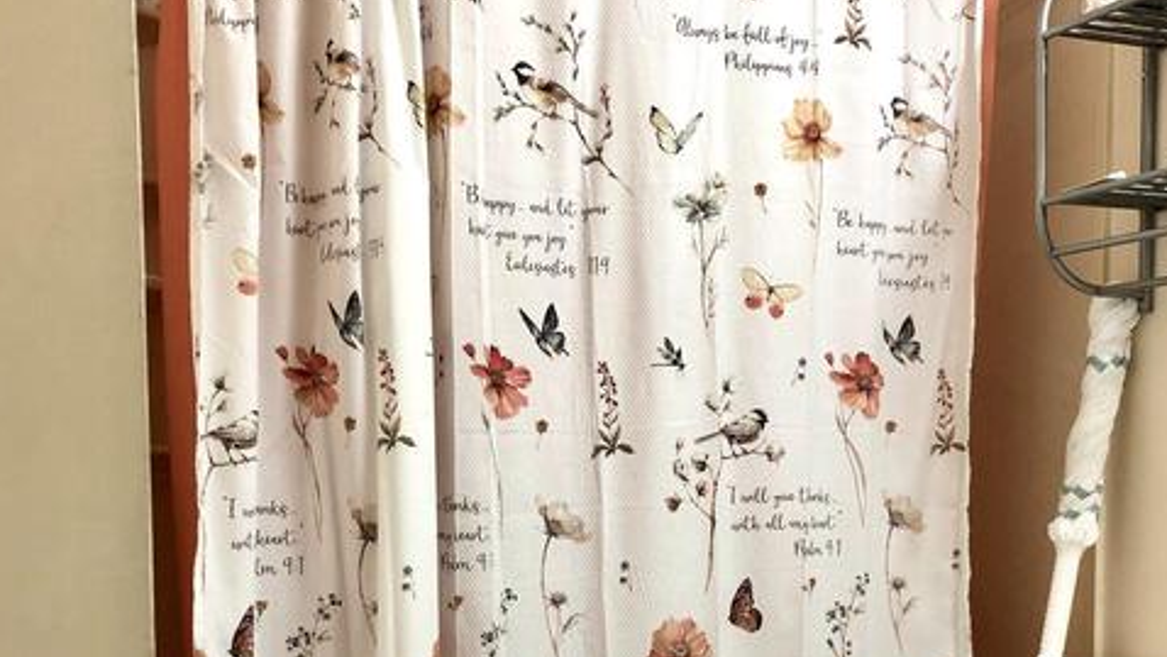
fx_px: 1516
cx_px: 676
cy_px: 611
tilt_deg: -3.9
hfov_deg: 42.0
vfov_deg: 23.7
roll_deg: +0.2
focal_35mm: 49
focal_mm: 4
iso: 40
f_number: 1.8
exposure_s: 1/24
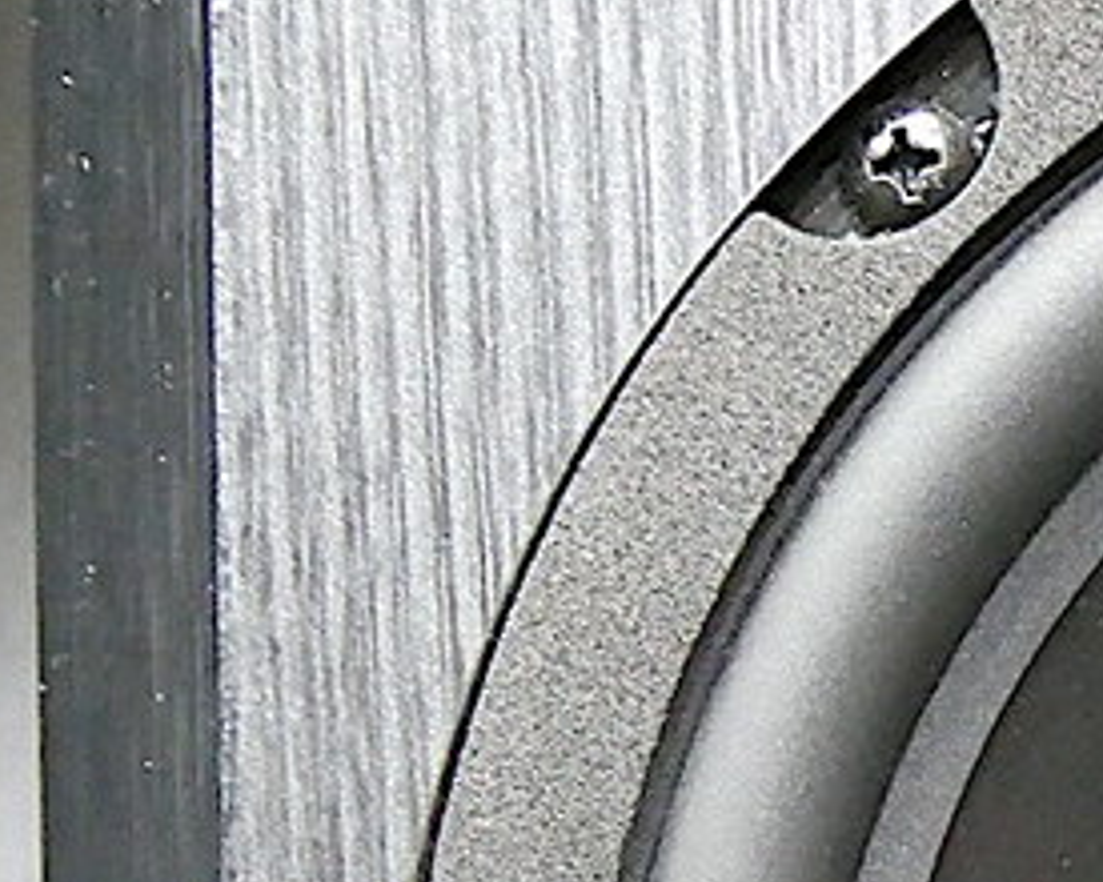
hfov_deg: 11.3
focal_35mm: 160
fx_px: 5223
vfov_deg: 9.4
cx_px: 1905
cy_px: 1231
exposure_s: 1/6
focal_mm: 8.4
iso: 1600
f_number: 4.7
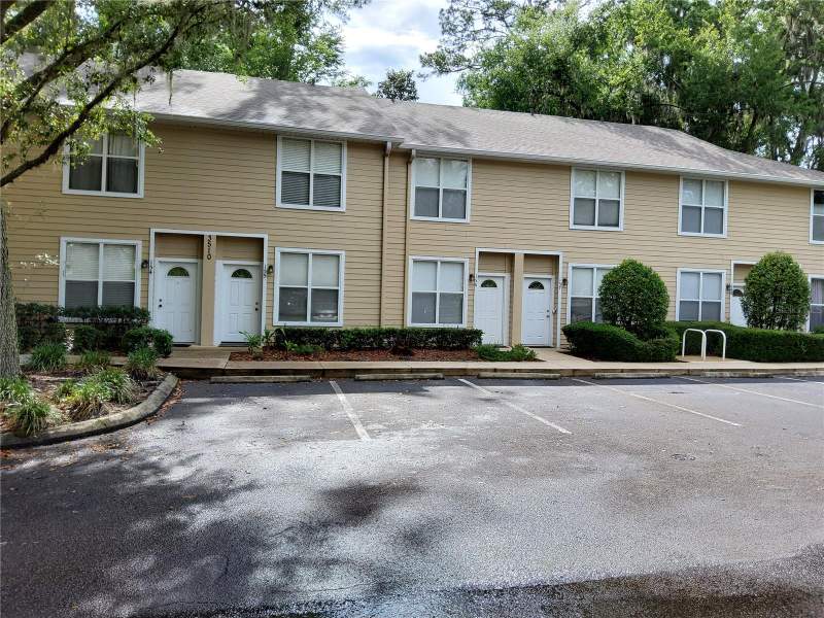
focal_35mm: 26
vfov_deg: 53.1
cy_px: 309
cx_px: 412
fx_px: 619
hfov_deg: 67.3
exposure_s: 1/601
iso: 50
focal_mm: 3.08
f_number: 2
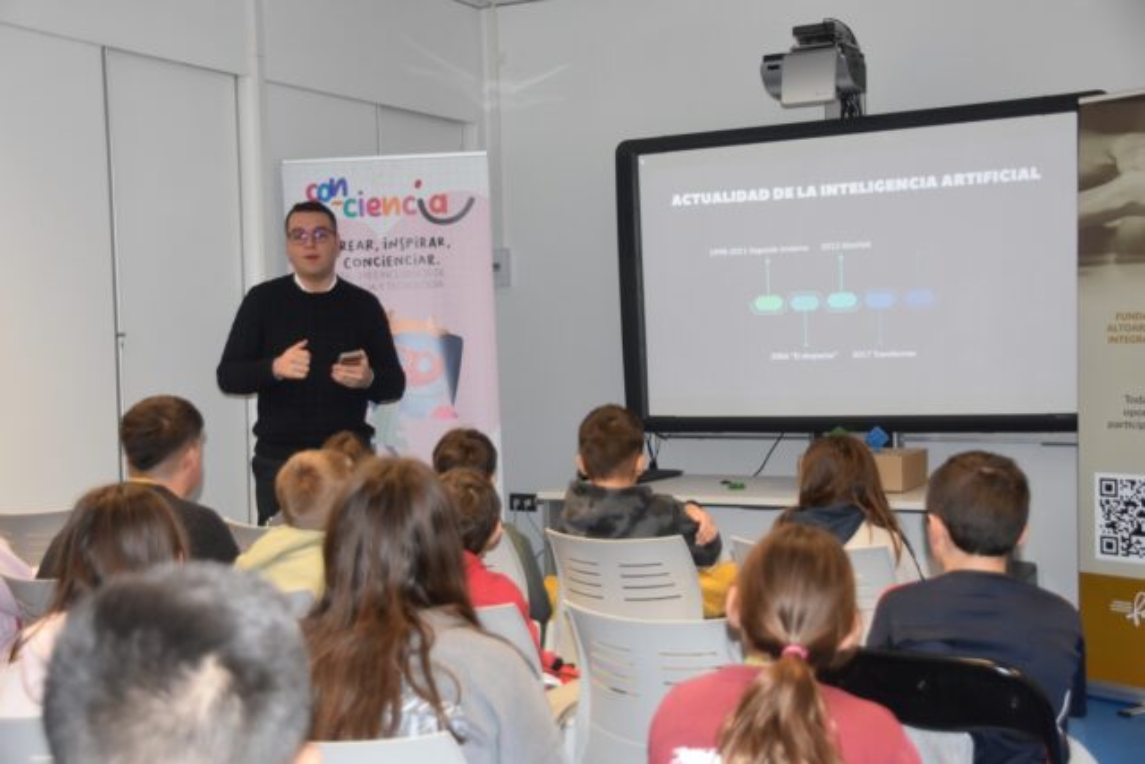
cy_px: 382
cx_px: 572
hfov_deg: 41.1
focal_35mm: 48
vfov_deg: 28.1
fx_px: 1527
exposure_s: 1/60
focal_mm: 32
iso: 900
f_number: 4.2
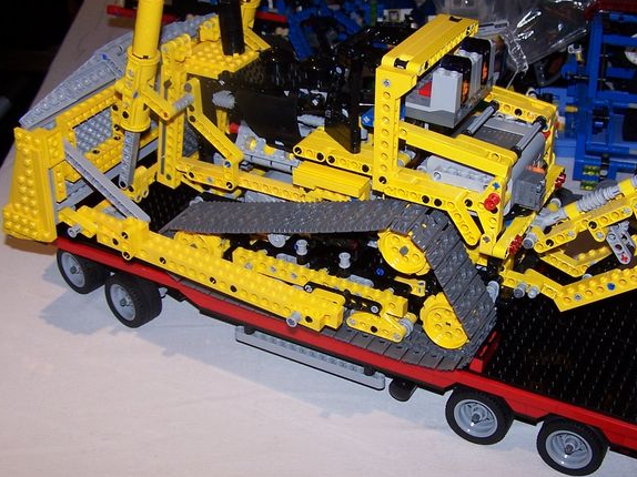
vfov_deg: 27.5
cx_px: 381
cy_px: 253
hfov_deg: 36.1
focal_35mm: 53
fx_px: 975
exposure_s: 1/60
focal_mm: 6.3
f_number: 2.8
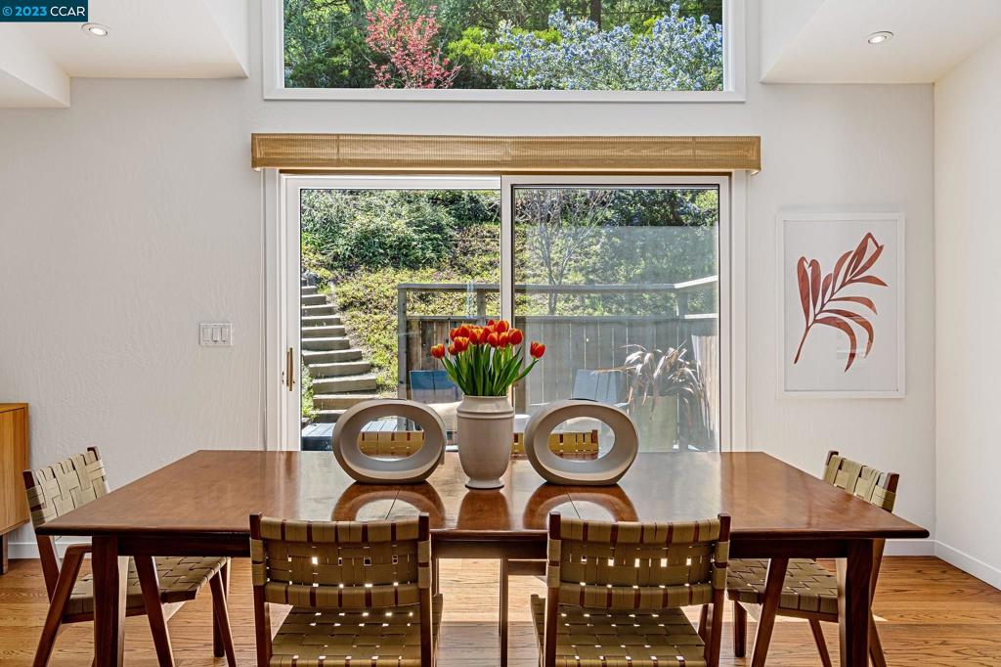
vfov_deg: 44.9
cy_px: 334
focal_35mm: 29
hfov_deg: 63.7
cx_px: 500
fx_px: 806
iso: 320
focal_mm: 29
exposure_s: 1/13
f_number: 16
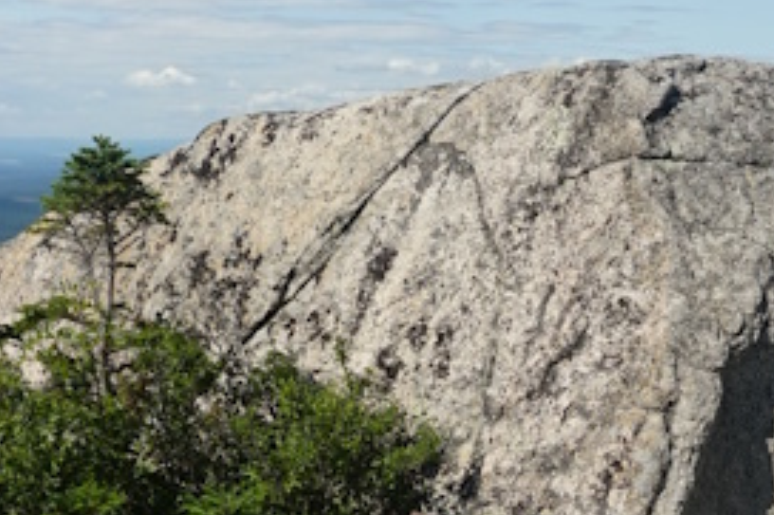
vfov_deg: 17.7
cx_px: 544
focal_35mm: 75
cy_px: 531
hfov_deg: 26.8
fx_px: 1611
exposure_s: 1/160
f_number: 11
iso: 100
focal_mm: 16
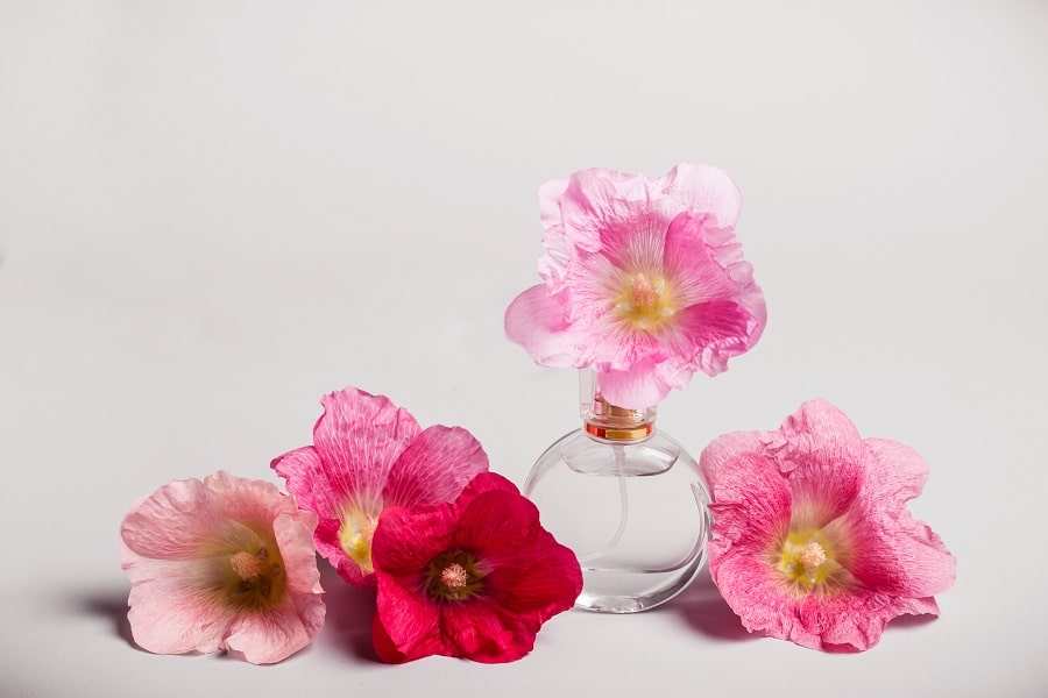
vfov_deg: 18.2
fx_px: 2183
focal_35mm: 75
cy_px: 349
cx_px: 524
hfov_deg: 27.0
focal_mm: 50
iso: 100
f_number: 5.6
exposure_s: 1/125
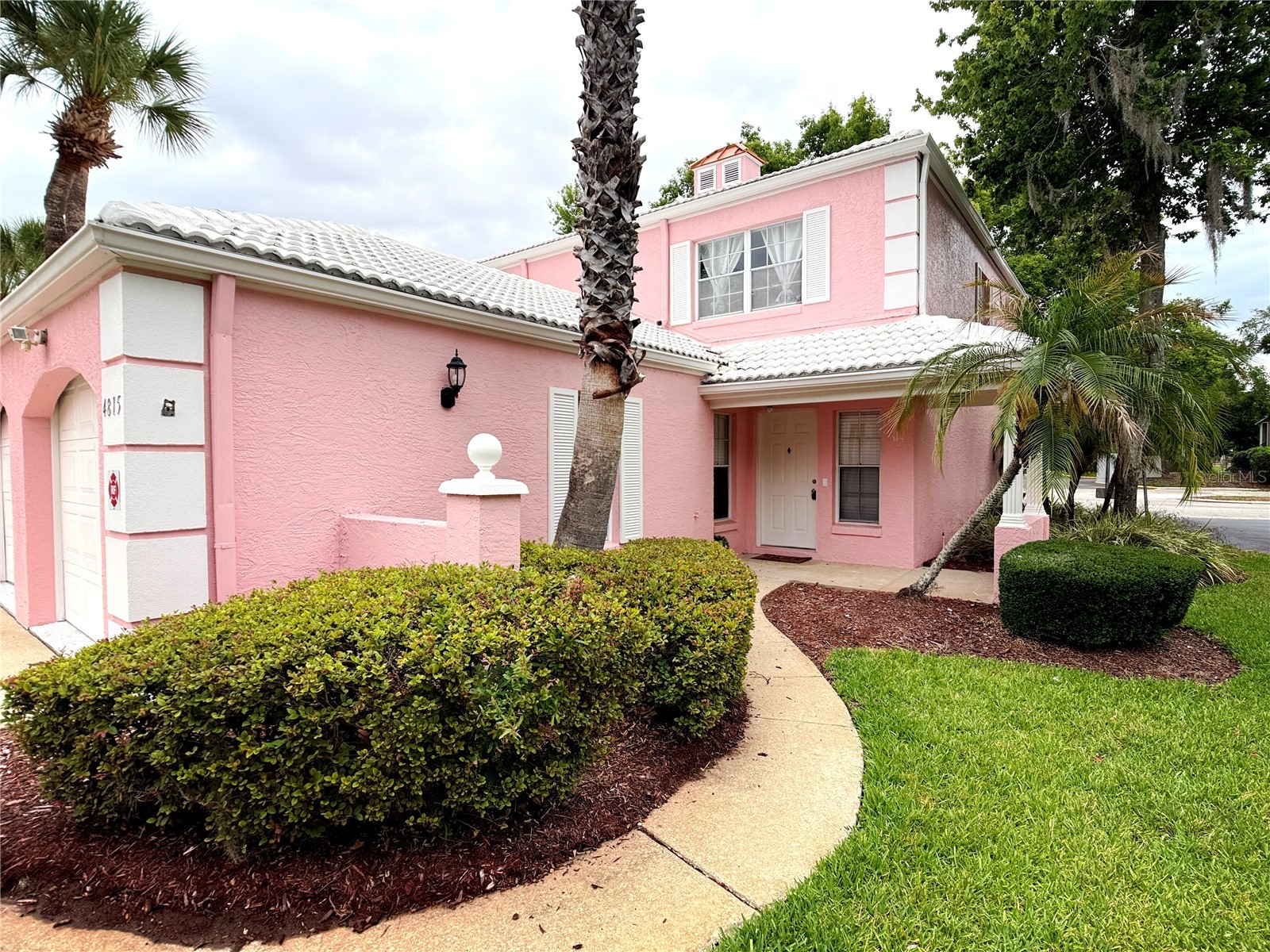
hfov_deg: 71.6
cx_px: 635
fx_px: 881
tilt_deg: -1.2
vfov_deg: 56.8
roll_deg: +0.2
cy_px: 476
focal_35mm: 24
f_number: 1.78
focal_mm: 6.76
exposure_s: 1/1091
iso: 80
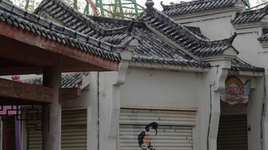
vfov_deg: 10.2
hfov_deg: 18.0
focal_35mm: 119
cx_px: 155
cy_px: 32
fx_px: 845
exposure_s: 1/400
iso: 80
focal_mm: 9.24
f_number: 5
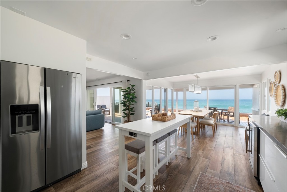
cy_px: 96
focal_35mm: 13
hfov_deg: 108.3
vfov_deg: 85.4
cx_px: 144
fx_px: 104
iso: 200
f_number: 11
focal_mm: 13
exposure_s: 1/6
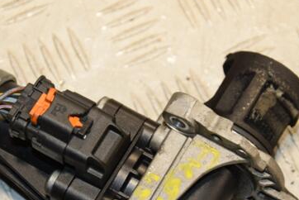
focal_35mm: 154
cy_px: 154
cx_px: 141
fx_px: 1280
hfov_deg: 13.3
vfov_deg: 8.9
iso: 800
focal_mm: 62
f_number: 7.1
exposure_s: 1/200
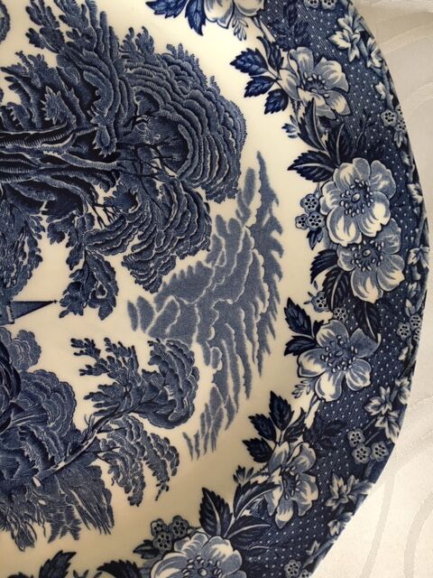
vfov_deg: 61.7
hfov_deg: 48.2
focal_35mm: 29
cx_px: 216
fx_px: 484
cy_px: 289
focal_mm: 4.15
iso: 100
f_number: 2.2
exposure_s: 1/33
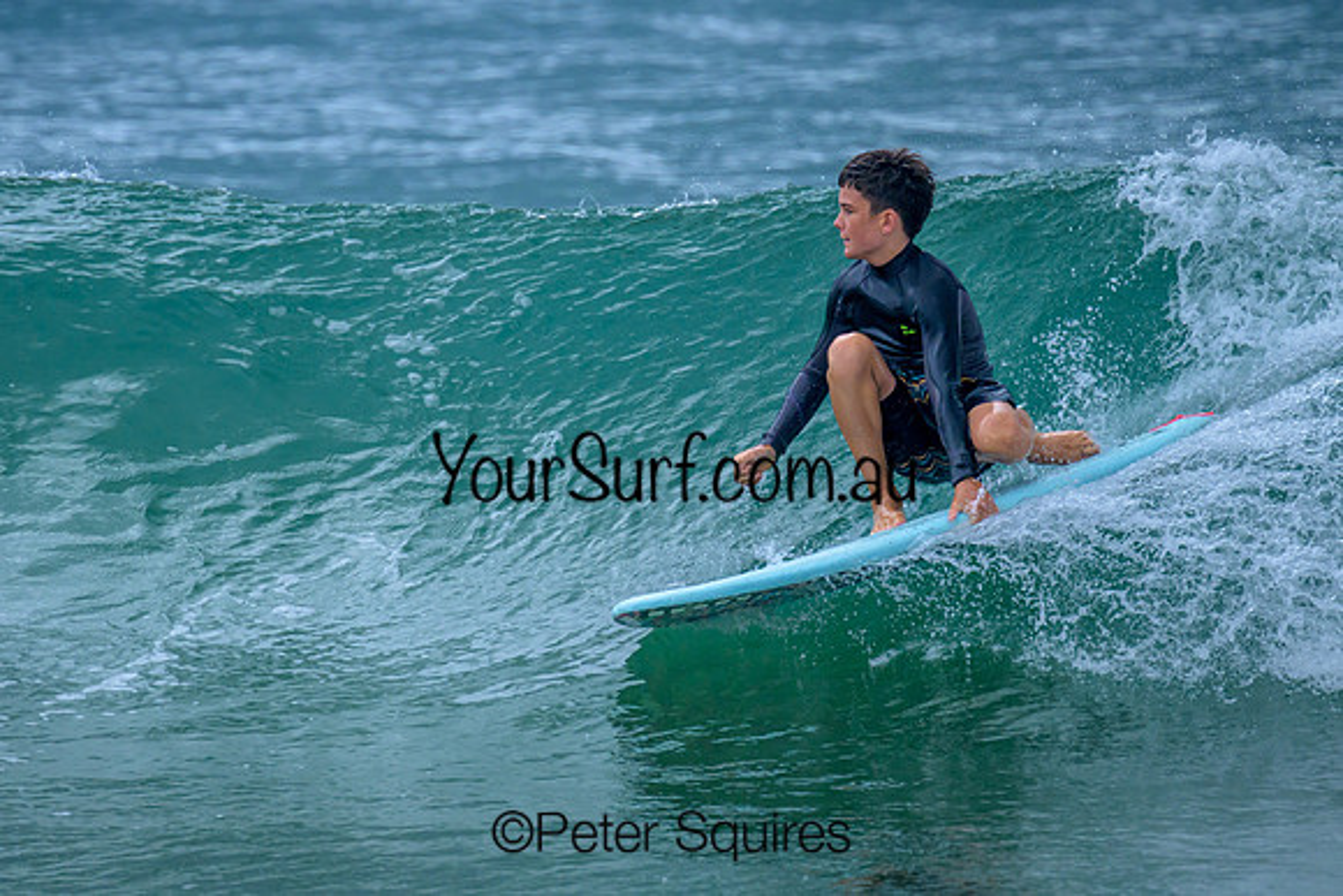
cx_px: 582
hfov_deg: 2.7
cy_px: 282
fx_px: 28637
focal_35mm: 767
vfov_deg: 1.8
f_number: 8
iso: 1100
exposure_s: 1/2000
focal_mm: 560
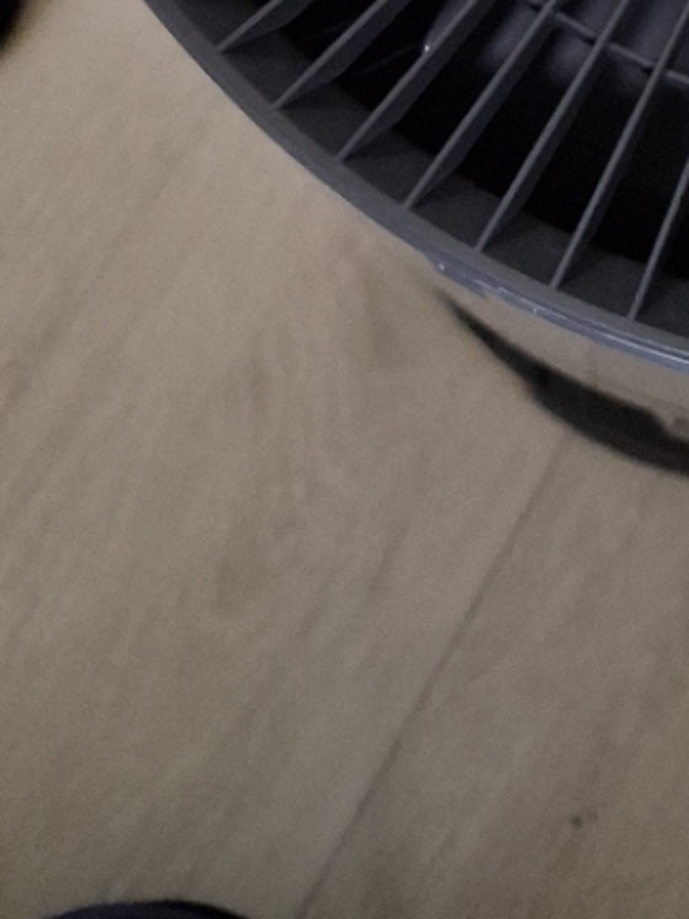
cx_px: 978
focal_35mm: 74
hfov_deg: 18.1
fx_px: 1964
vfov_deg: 22.4
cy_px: -400
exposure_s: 1/40
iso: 320
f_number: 1.8
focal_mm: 5.23
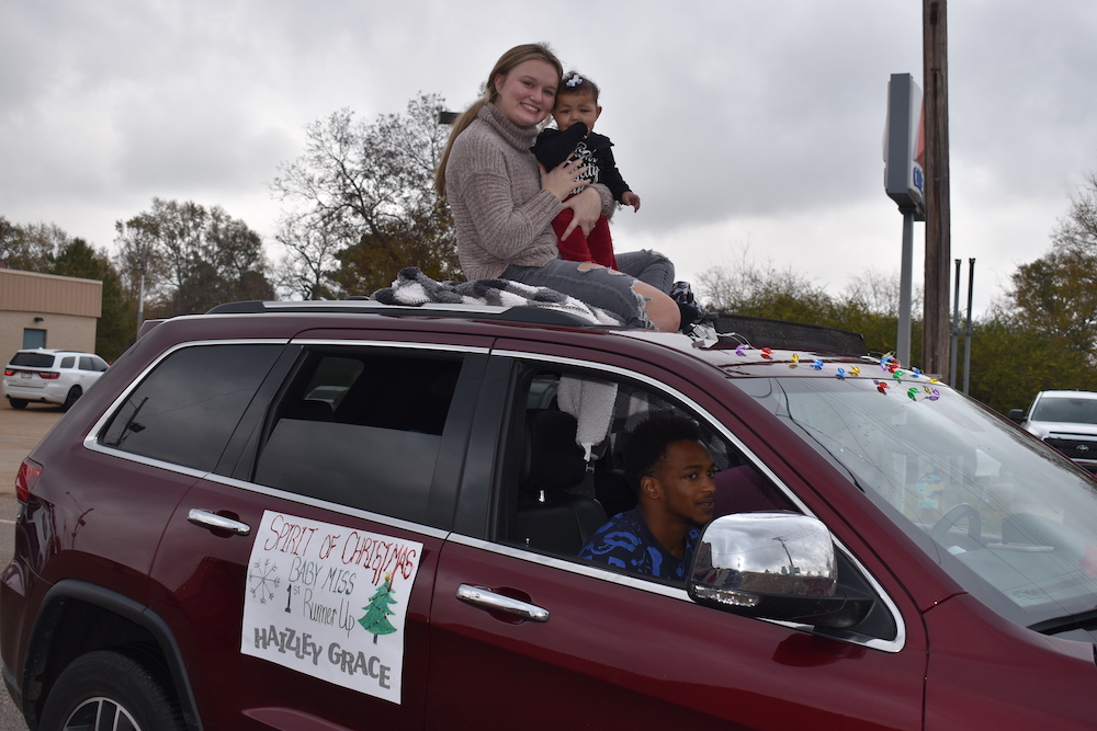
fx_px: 1280
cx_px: 548
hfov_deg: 46.4
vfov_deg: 31.9
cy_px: 366
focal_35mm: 42
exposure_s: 1/200
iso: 100
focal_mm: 28
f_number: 5.6
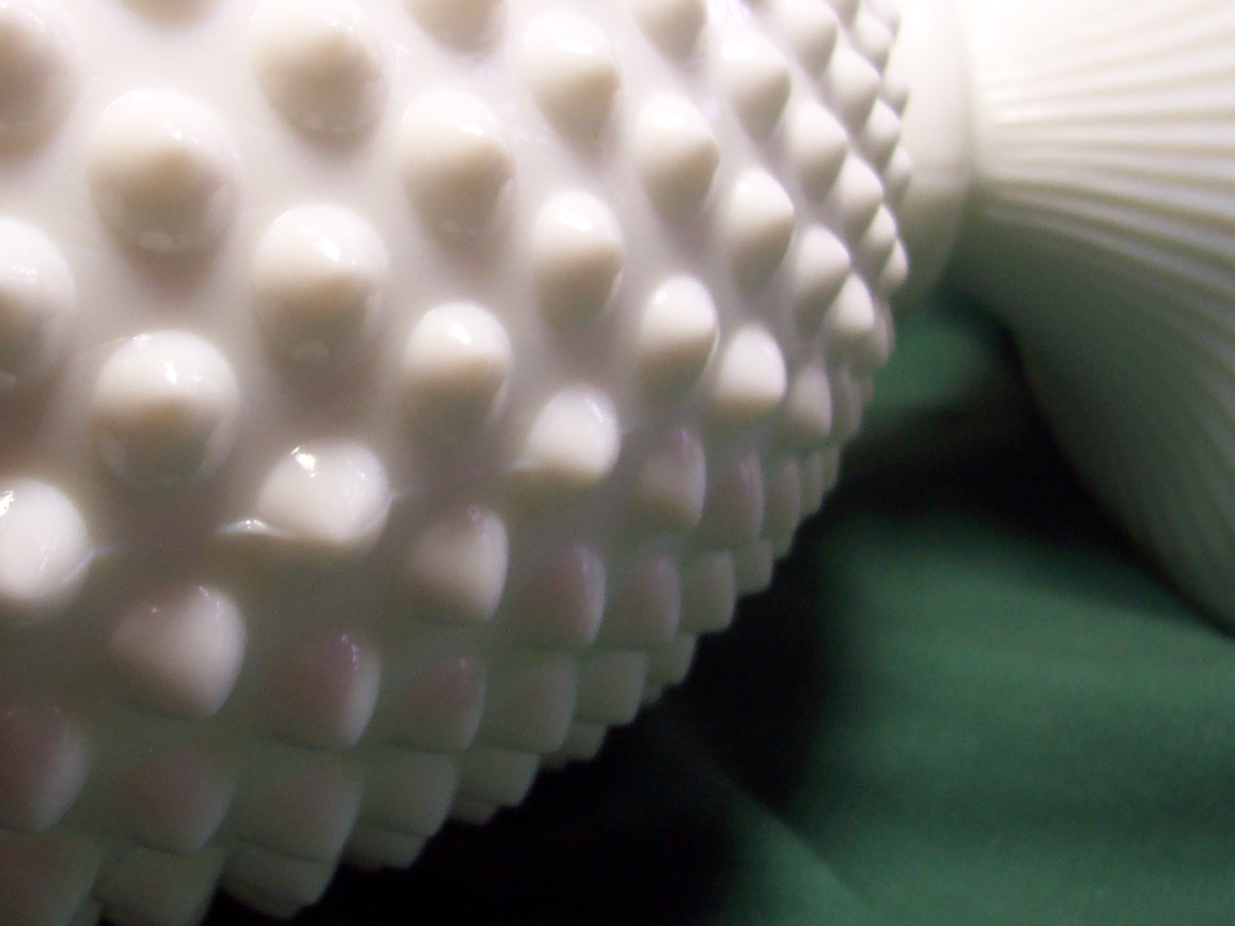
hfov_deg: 35.8
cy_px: 362
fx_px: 1891
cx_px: 405
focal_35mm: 53
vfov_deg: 27.5
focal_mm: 5.6
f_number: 2.8
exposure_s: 1/30
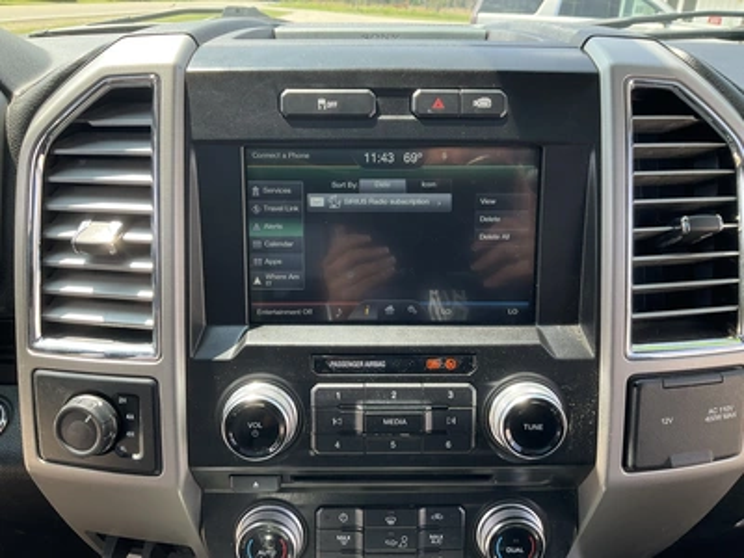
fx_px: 623
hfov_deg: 61.7
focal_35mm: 29
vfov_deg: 48.2
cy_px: 279
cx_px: 372
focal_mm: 3
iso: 32
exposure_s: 1/157
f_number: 1.8
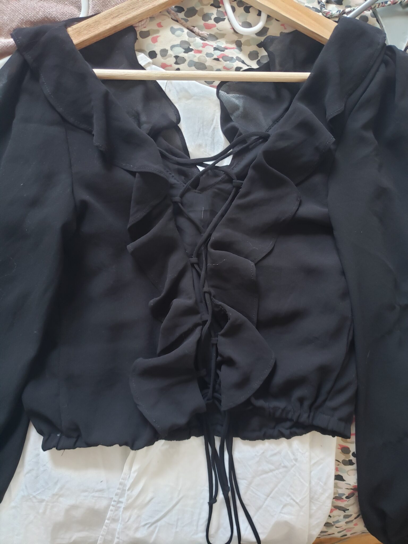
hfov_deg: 53.1
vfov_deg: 67.3
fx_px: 409
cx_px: 204
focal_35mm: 26
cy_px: 272
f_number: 1.5
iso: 250
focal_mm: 4.3
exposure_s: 1/16
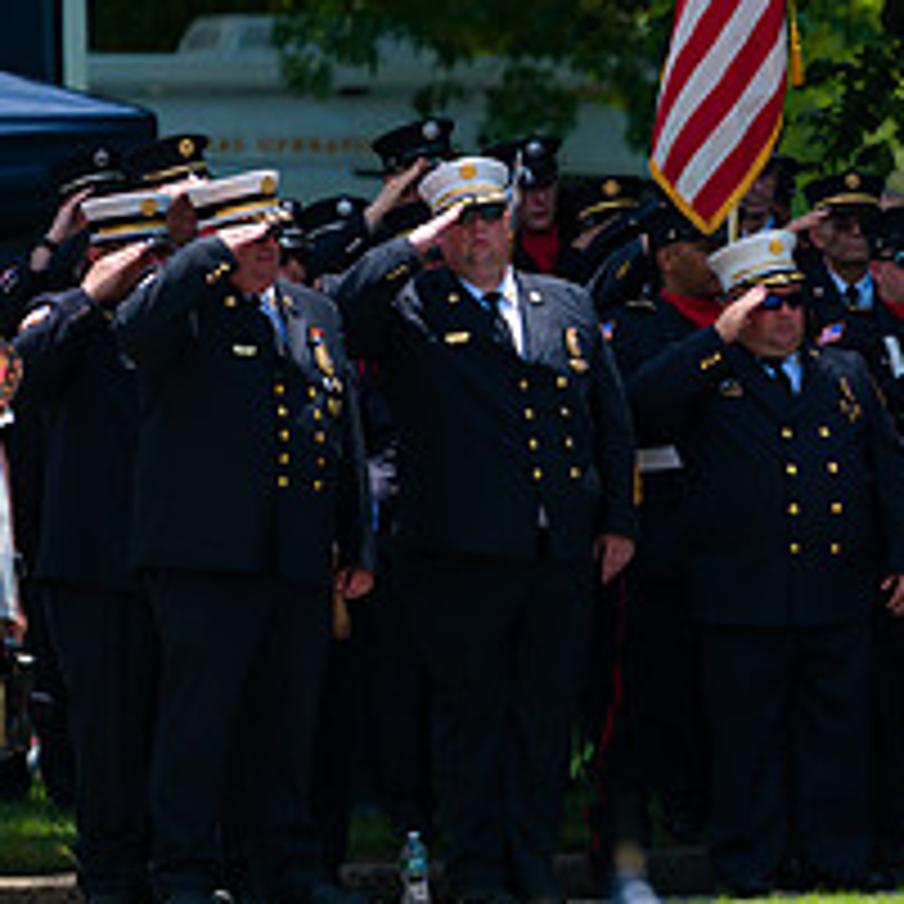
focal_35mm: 489
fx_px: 14448
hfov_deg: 3.6
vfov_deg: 3.6
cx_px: 976
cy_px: 360
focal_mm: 200
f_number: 3.2
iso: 200
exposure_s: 1/2500
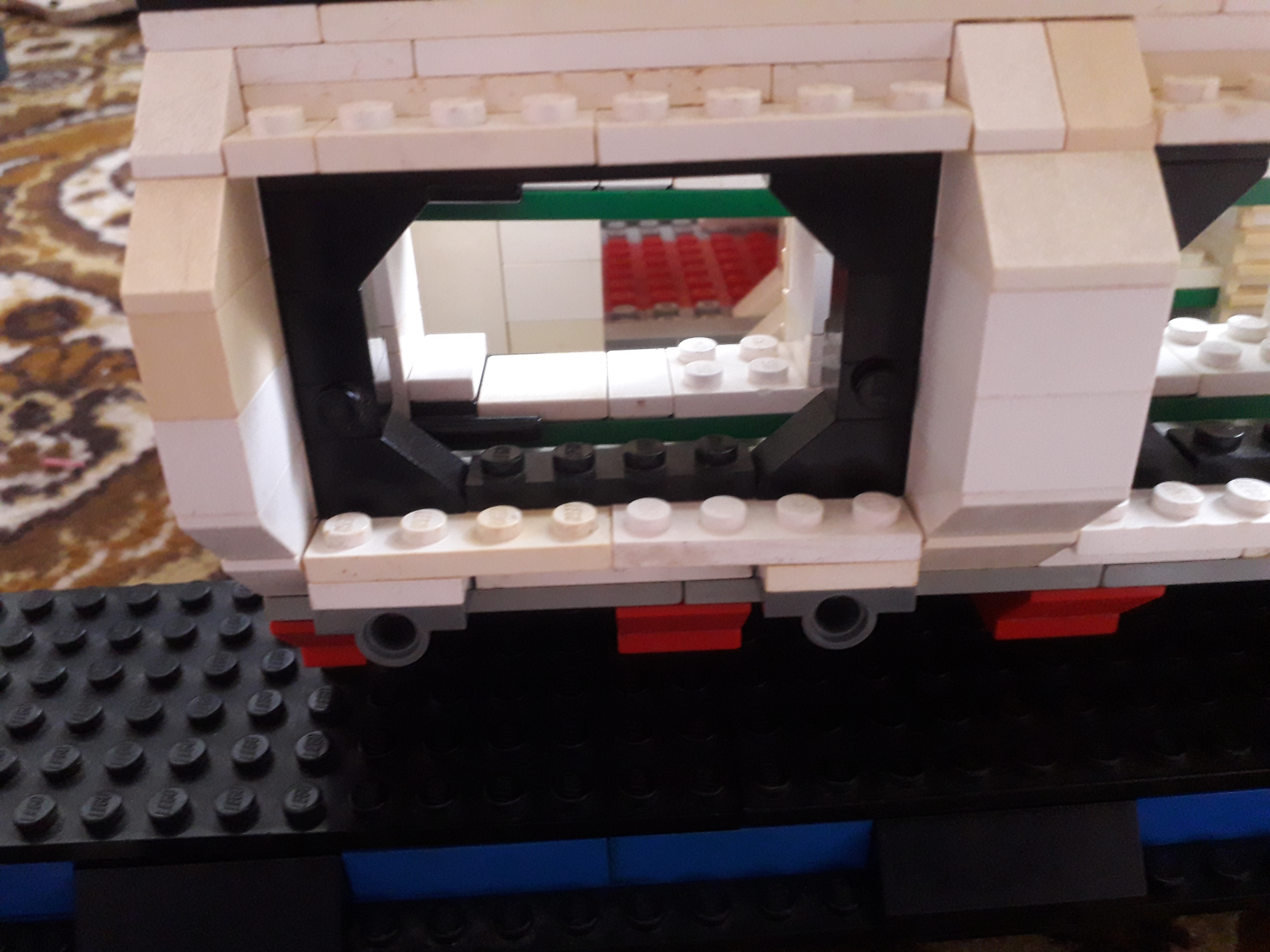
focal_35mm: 27
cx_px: 635
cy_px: 476
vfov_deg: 51.4
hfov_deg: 65.3
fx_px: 991
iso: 320
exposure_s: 1/25
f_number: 1.9
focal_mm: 3.6
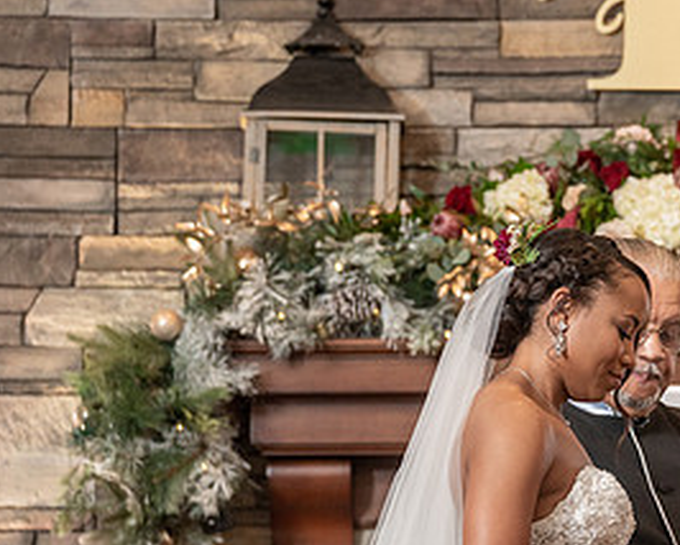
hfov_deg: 5.9
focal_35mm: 329
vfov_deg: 4.7
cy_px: 431
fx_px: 6624
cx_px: 778
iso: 2000
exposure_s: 1/200
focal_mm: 147
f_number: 4
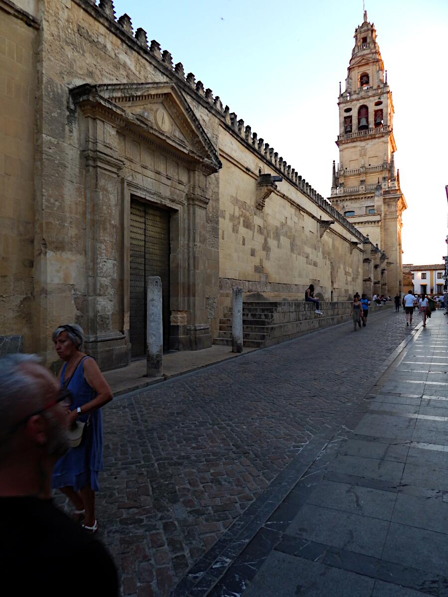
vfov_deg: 73.9
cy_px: 298
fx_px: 397
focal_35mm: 23
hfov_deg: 58.9
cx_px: 224
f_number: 3
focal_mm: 4
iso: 125
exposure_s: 1/100
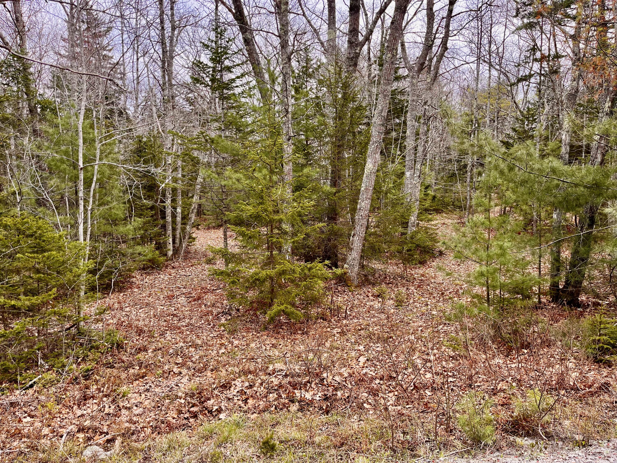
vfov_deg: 53.1
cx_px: 308
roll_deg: -2.1
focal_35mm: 26
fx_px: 463
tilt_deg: -6.6
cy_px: 232
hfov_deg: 67.3
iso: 50
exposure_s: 1/558
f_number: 1.6
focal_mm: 5.1
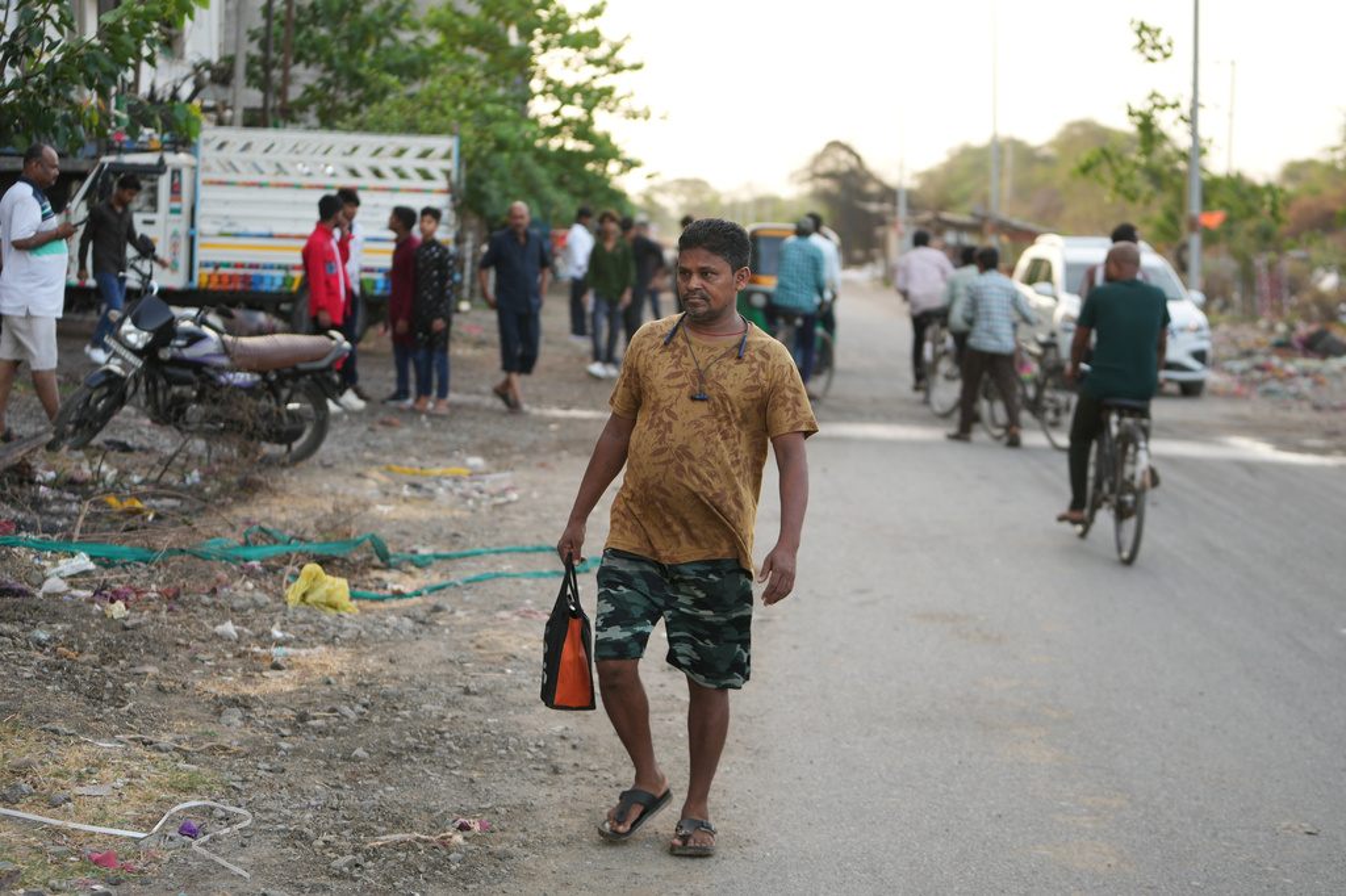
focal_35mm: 70
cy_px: 448
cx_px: 673
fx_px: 2616
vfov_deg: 19.4
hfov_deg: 28.9
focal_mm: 70
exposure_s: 1/250
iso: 200
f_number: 2.8
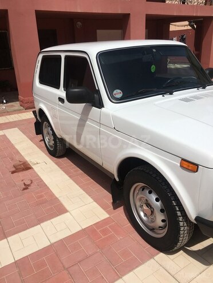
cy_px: 142
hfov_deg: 48.2
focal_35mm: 29
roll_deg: +2.1
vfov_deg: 61.7
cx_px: 106
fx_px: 238
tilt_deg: -20.1
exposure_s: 1/4808
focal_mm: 4.15
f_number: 2.2
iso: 25
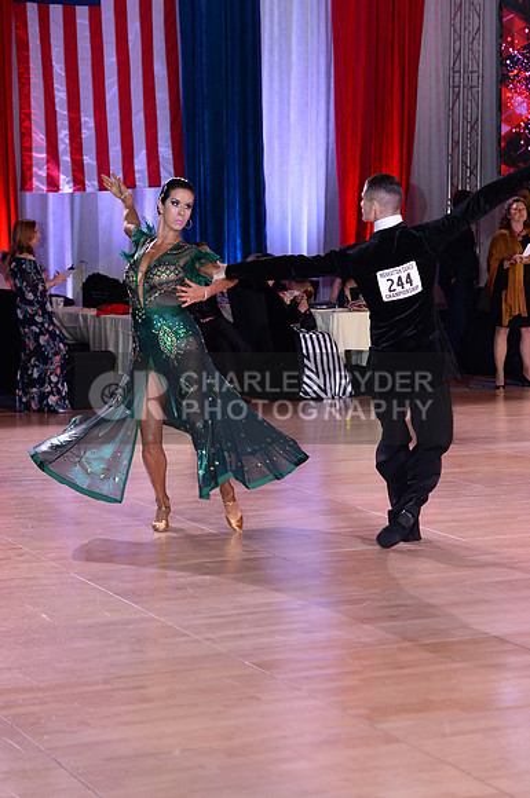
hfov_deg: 13.6
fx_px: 2215
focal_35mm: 100
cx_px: 265
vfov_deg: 20.4
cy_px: 399
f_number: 5
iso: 2000
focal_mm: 100
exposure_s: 1/250
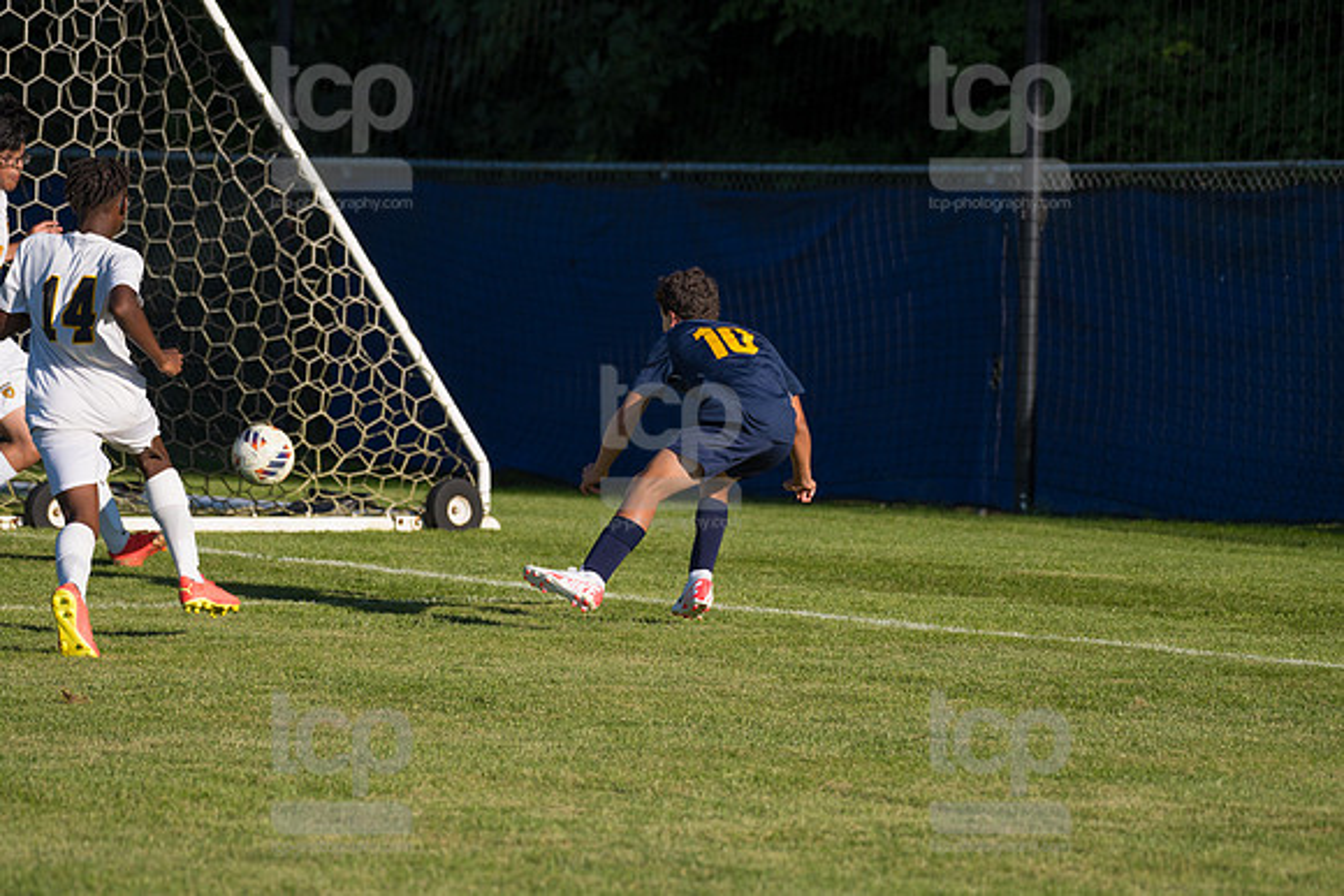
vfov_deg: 6.0
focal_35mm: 230
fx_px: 8588
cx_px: 672
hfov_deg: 8.9
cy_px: 448
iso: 320
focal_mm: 230
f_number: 5.6
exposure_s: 1/2000
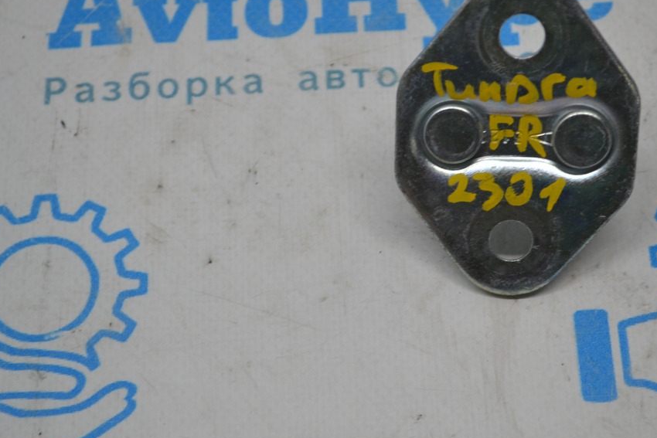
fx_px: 1716
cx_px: 371
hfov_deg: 21.7
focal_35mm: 94
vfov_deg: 14.6
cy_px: 193
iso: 400
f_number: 5.6
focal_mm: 52
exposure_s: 1/125
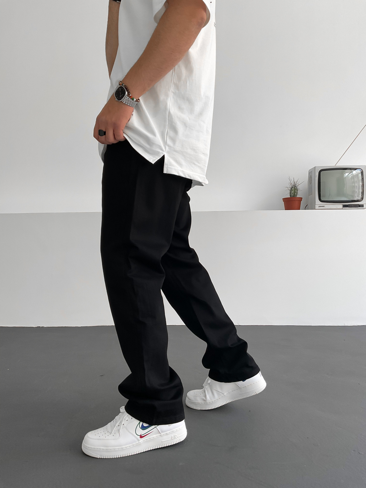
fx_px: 409
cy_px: 244
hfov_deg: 48.2
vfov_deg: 61.7
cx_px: 183
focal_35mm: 29
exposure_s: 1/120
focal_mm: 3
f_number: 1.8
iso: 40
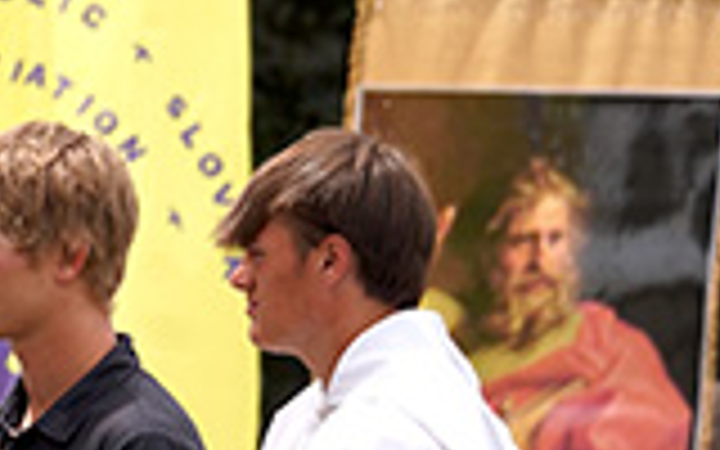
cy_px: 315
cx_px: -536
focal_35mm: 1216
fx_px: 23861
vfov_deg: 1.1
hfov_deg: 1.7
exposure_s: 1/500
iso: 160
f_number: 6.3
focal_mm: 319
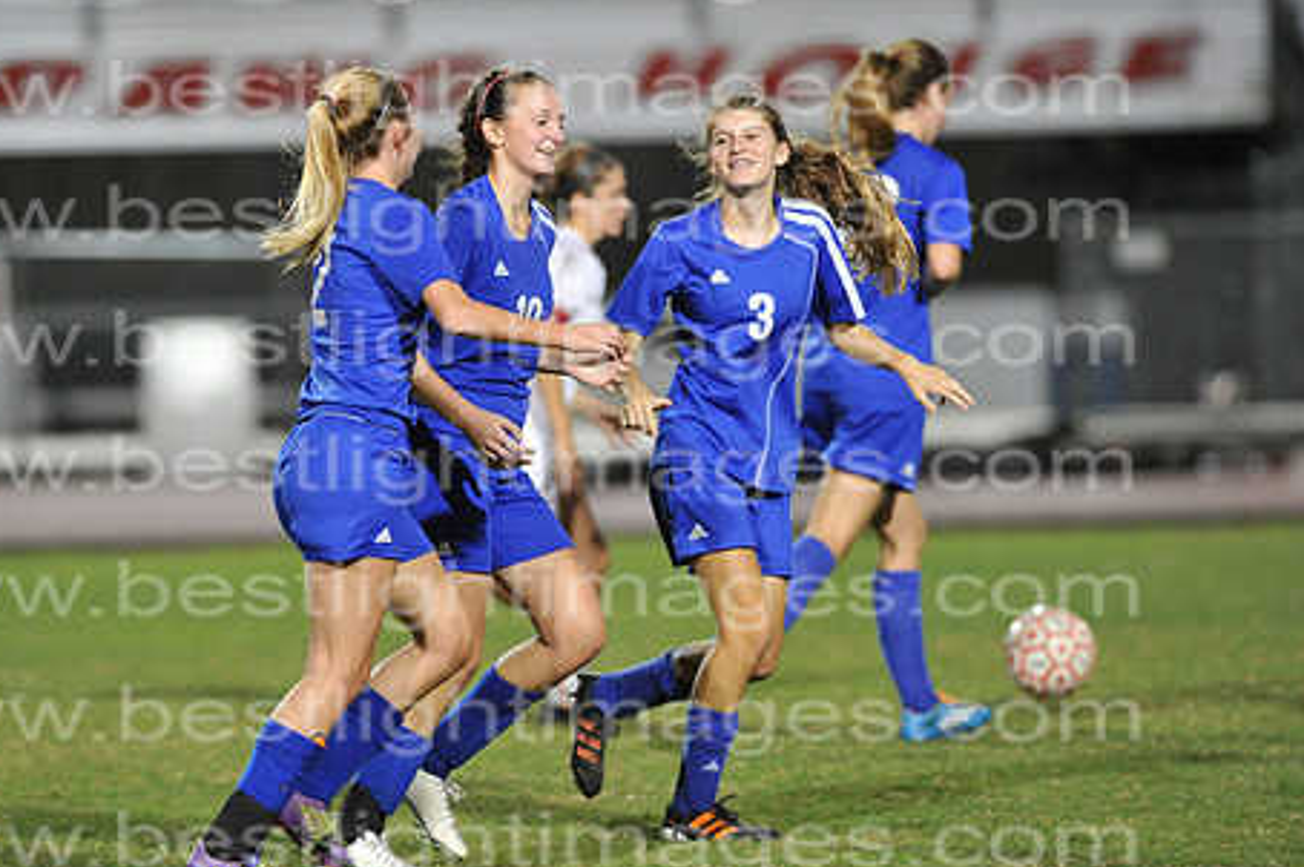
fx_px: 13863
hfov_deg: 5.4
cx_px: 491
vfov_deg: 3.6
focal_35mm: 383
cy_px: 408
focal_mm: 300
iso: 5000
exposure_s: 1/400
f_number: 3.2
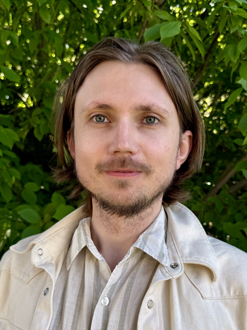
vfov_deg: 71.6
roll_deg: -1.6
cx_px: 124
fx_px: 228
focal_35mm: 24
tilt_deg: -4.9
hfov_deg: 56.8
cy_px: 165
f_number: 1.78
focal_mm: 6.76
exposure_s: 1/308
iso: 80
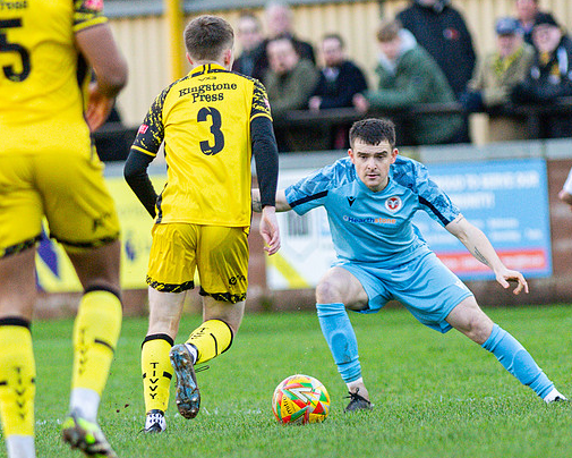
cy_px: 319
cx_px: 229
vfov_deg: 1.7
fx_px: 15236
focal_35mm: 900
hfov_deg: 2.2
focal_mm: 300
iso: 1000
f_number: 2.8
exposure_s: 1/1600
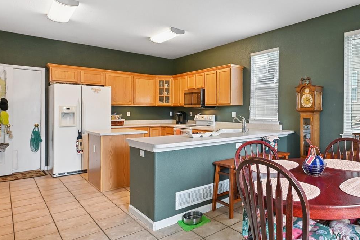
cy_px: 110
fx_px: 240
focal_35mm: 24
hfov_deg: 68.7
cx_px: 273
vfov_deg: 53.0
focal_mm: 15
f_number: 11
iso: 800
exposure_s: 1/13
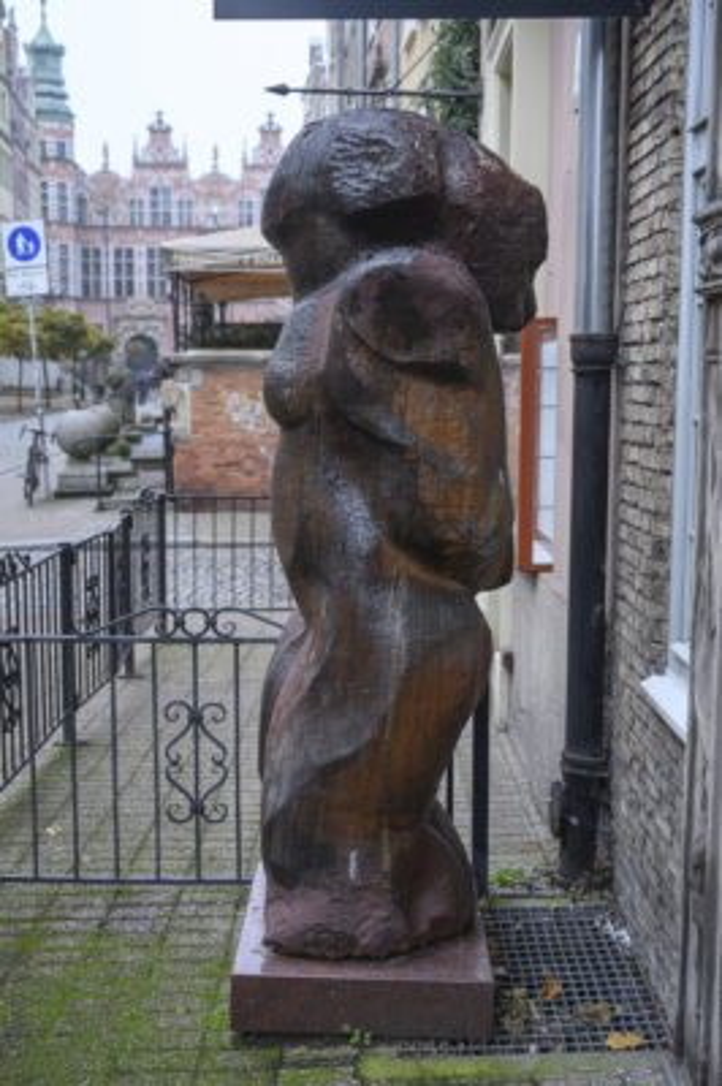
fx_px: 1266
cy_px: 543
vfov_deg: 46.4
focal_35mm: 42
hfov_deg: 31.8
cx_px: 361
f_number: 4
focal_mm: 42
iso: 800
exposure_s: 1/40
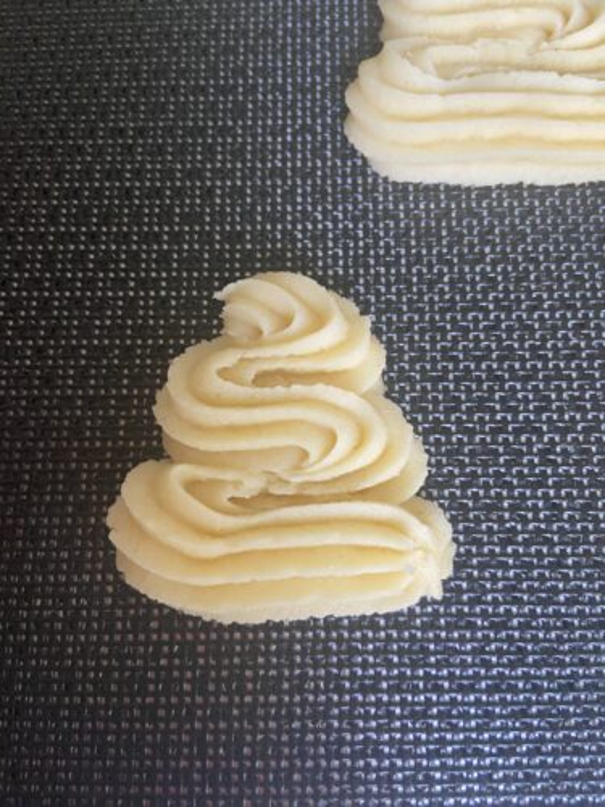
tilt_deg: -76.0
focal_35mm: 25
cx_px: 302
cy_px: 404
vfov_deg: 69.4
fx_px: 583
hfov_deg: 54.9
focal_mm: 4.25
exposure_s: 1/60
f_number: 1.8
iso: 320
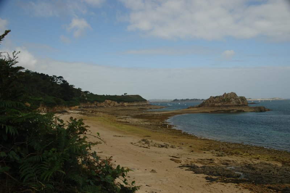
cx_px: 145
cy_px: 96
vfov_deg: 36.8
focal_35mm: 36
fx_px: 290
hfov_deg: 53.2
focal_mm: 24
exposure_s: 1/125
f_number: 8
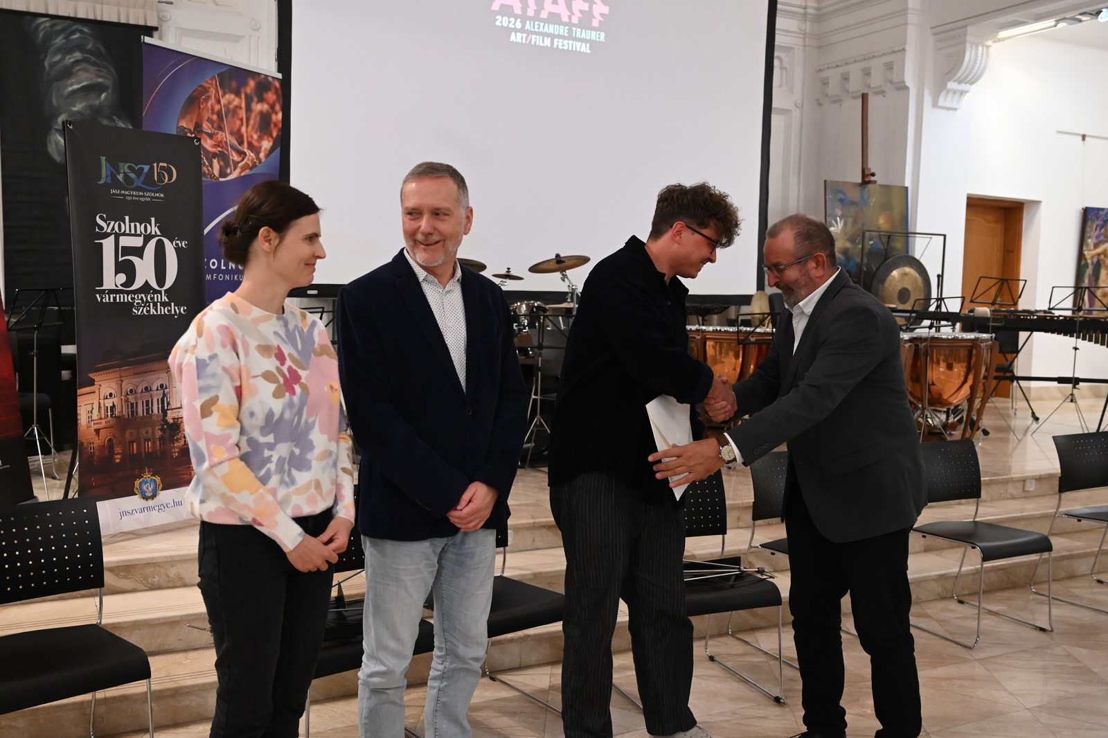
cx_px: 554
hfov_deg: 57.2
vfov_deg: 39.9
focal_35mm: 33
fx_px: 1015
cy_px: 369
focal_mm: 33
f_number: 4
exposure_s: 1/160
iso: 6400
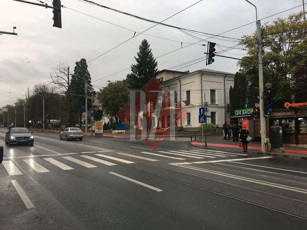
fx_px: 257
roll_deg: +0.5
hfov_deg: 61.7
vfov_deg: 48.2
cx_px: 154
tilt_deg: +4.8
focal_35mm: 29
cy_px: 115
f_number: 2.2
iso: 25
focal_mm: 4.15
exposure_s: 1/106
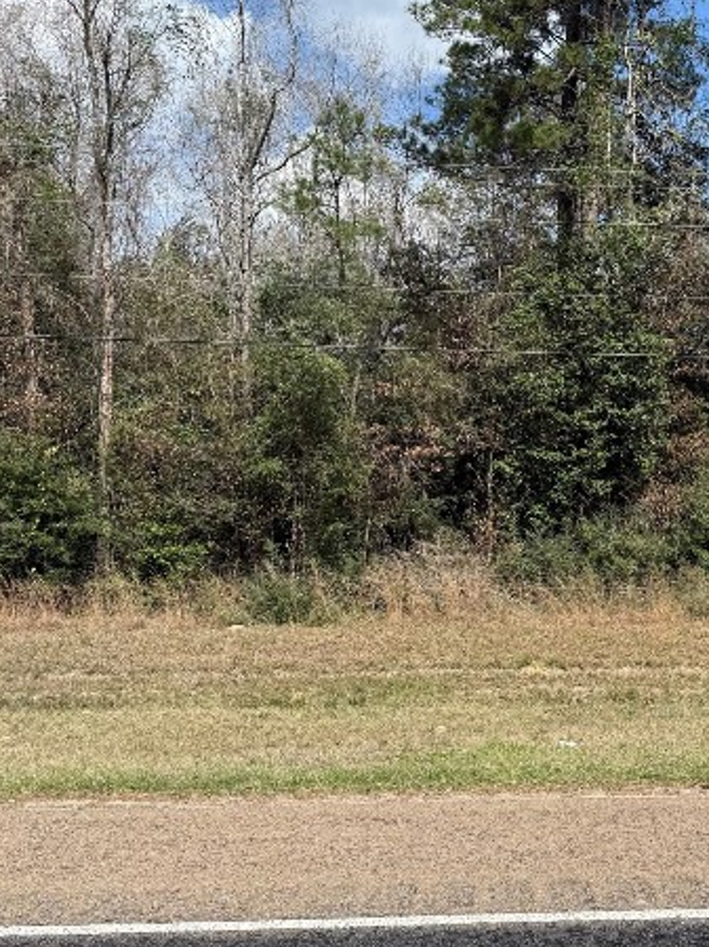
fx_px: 1121
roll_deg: -1.2
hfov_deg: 33.8
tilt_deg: +0.0
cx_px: 589
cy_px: 518
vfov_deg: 45.7
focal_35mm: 41
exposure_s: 1/3759
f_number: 1.78
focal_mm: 6.76
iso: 80
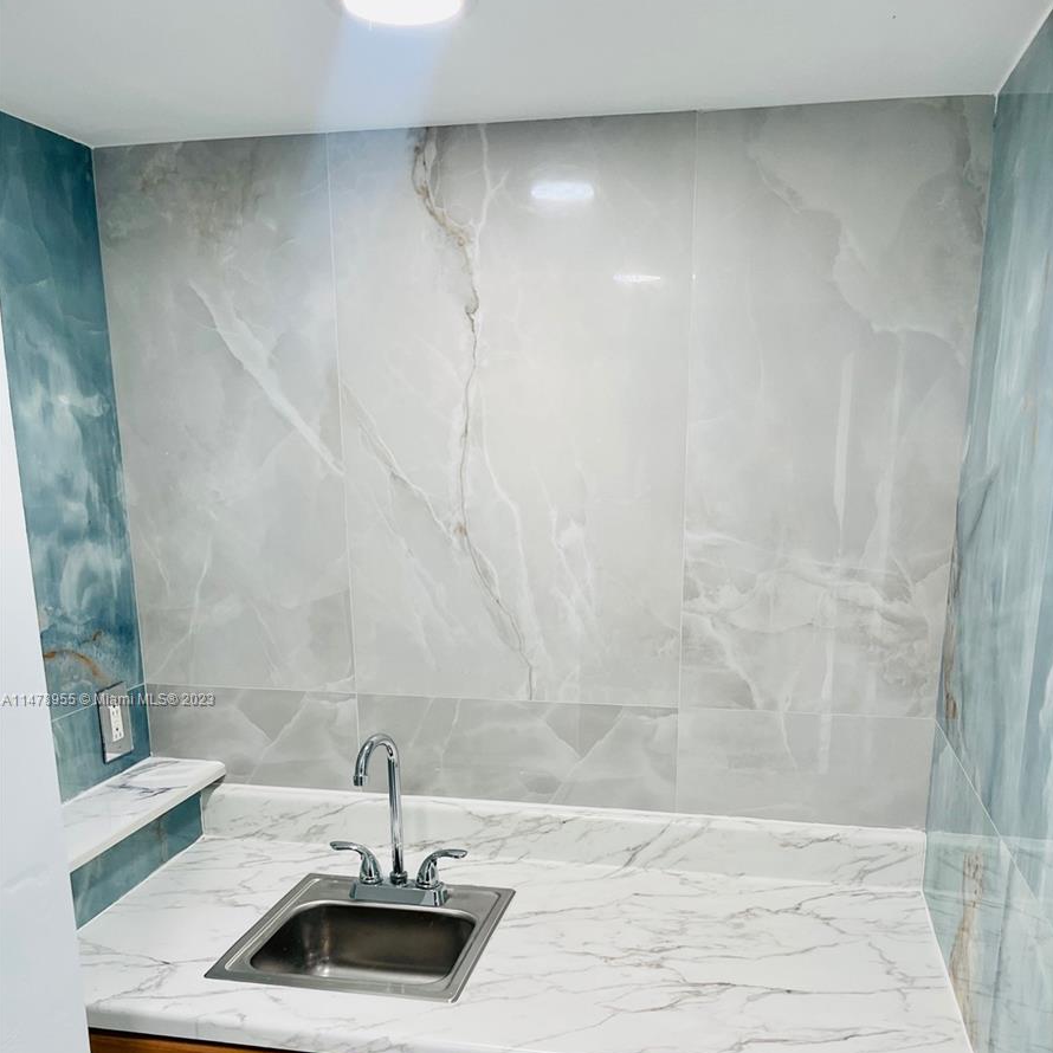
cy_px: 700
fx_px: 1067
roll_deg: +0.9
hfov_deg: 52.5
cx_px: 530
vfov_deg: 51.6
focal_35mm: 31
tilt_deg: -14.4
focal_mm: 5.1
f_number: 1.6
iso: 80
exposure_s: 1/120
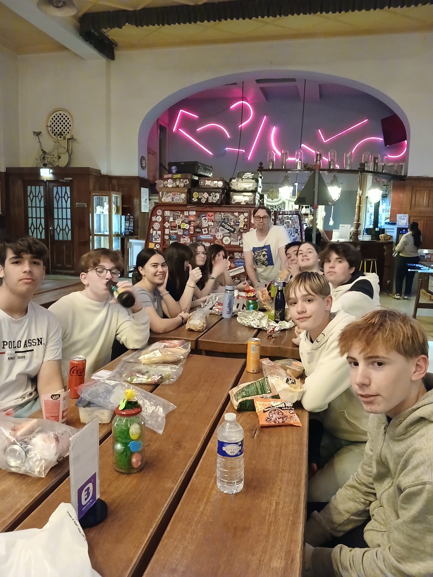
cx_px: 216
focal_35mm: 26
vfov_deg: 67.3
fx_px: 434
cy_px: 288
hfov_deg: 53.1
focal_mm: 3.98
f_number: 1.8
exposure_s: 1/16.7
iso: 800
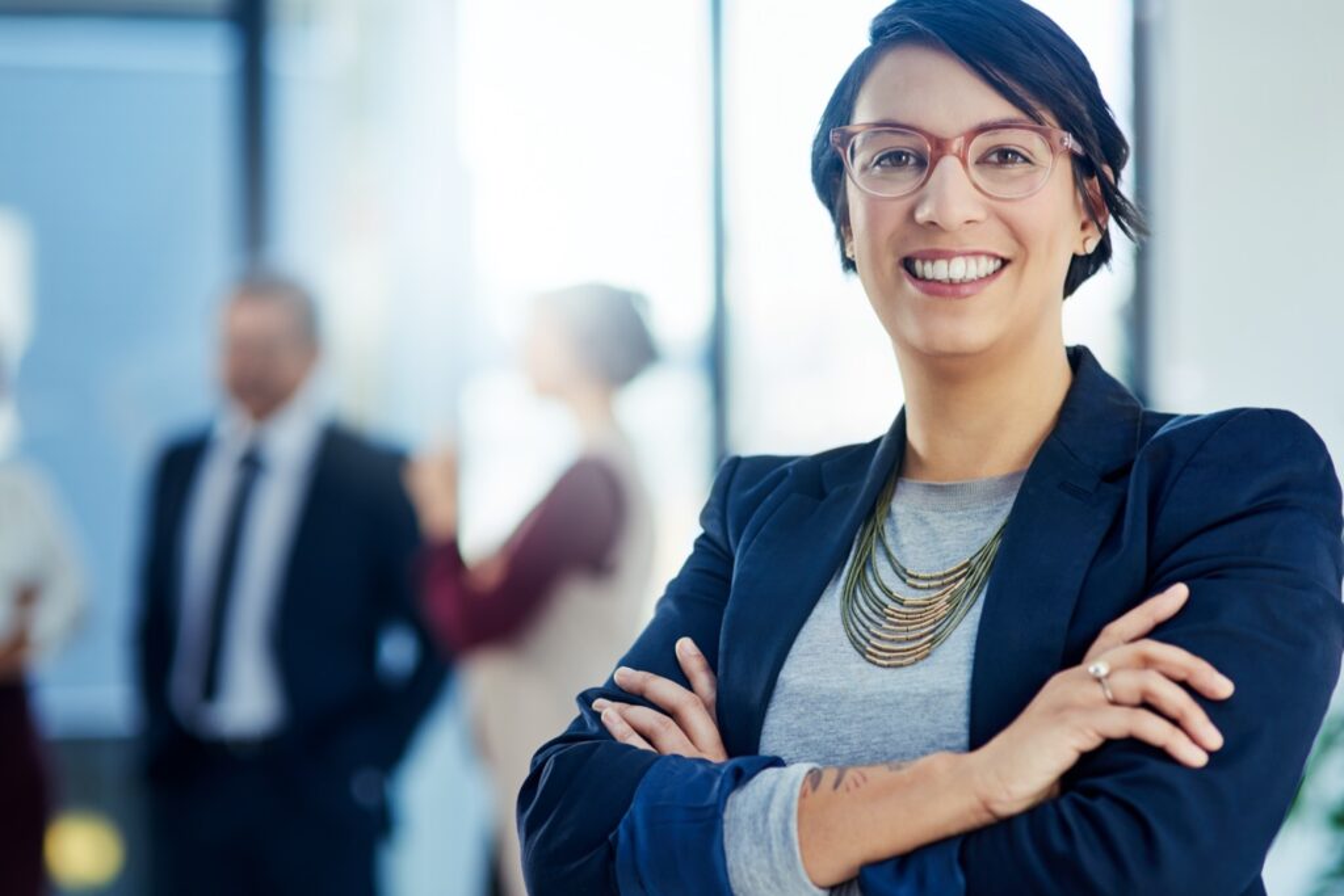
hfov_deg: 23.9
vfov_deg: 16.1
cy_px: 448
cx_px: 672
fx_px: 3174
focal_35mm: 85
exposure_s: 1/200
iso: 250
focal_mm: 85
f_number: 2.2
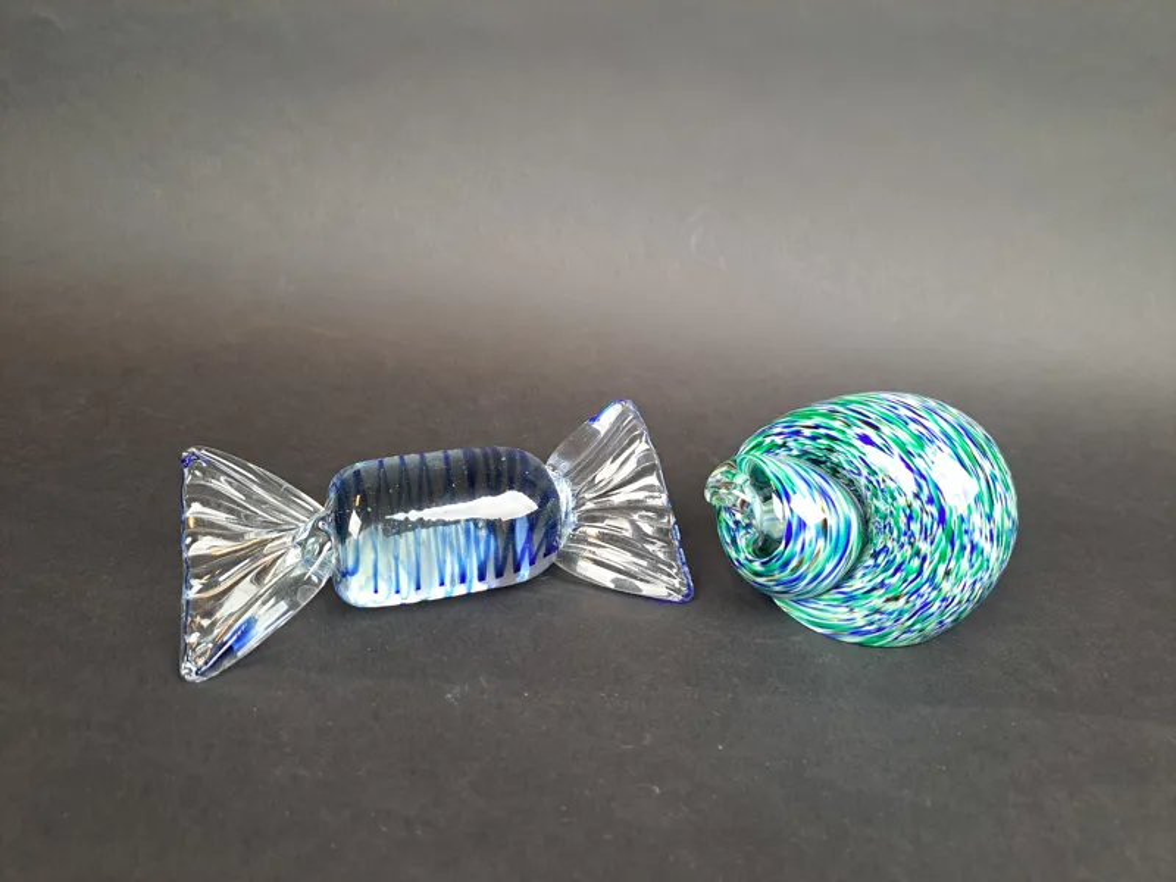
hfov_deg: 71.6
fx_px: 815
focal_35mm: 24
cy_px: 441
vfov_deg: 56.8
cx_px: 588
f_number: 1.8
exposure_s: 1/50
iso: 125
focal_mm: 5.23
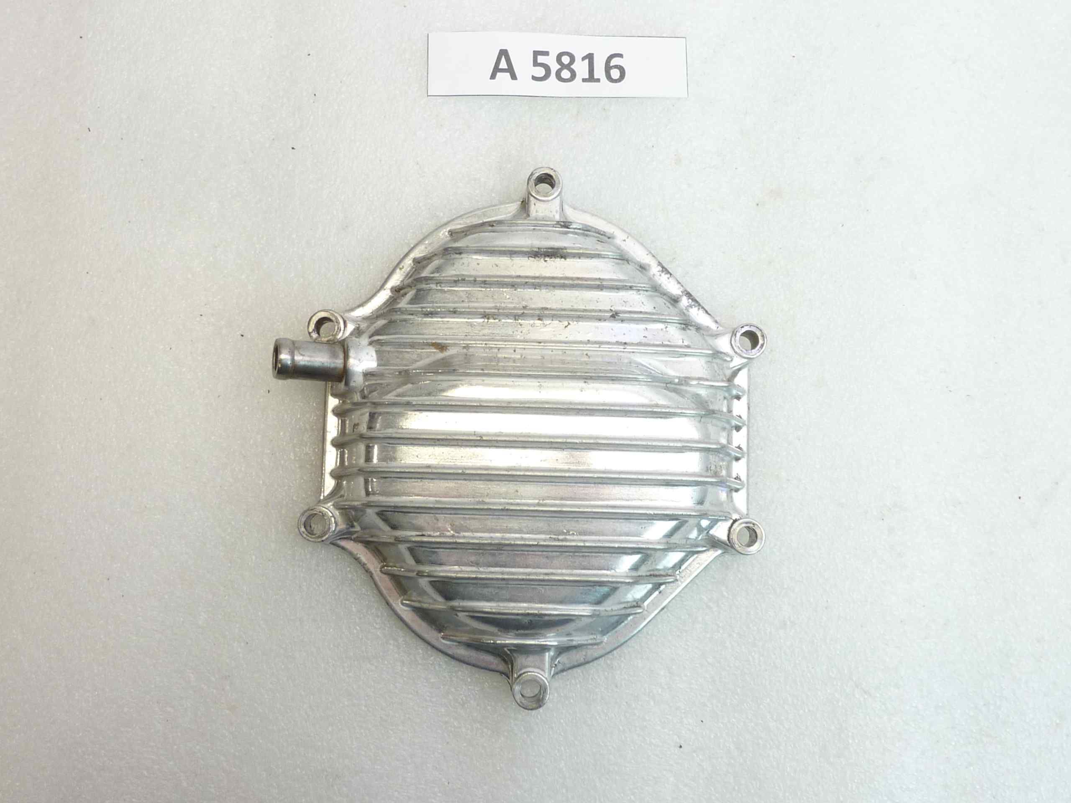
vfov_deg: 37.7
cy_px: 402
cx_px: 536
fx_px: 1176
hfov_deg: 49.0
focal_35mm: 38
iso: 80
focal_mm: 4.4
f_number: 3.3
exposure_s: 1/20
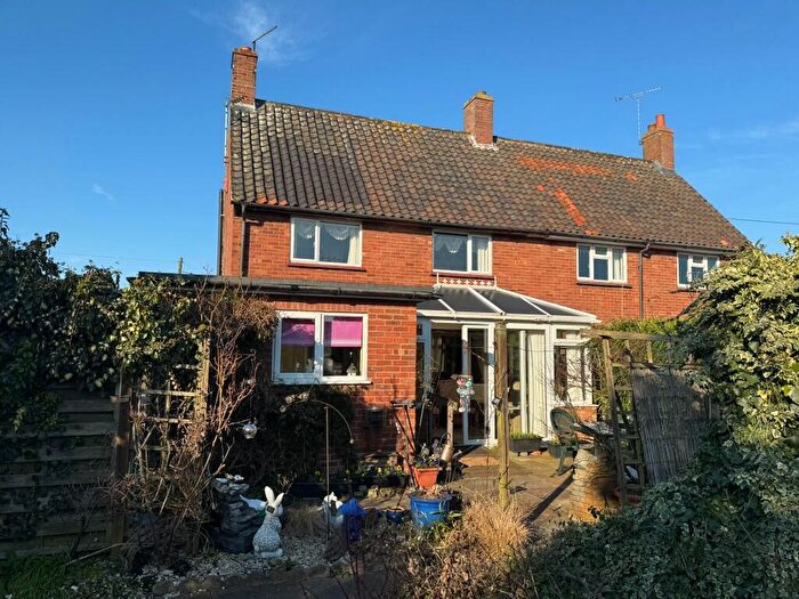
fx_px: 554
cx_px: 400
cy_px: 300
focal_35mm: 24
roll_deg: -0.2
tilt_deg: +4.4
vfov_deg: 56.8
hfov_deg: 71.6
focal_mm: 6.76
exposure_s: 1/2959
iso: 80
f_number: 1.78
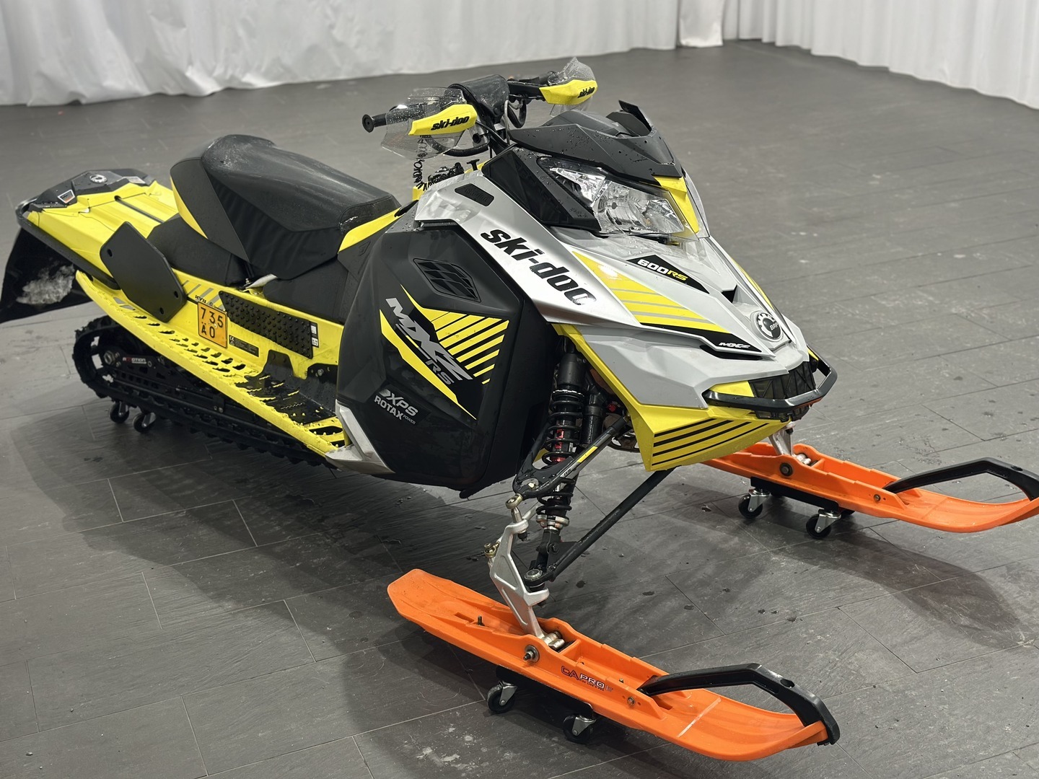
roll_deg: +3.0
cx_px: 520
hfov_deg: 39.7
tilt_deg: -23.3
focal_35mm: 48
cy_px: 390
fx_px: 1441
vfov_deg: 30.3
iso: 64
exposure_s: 1/50
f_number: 1.78
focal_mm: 6.86
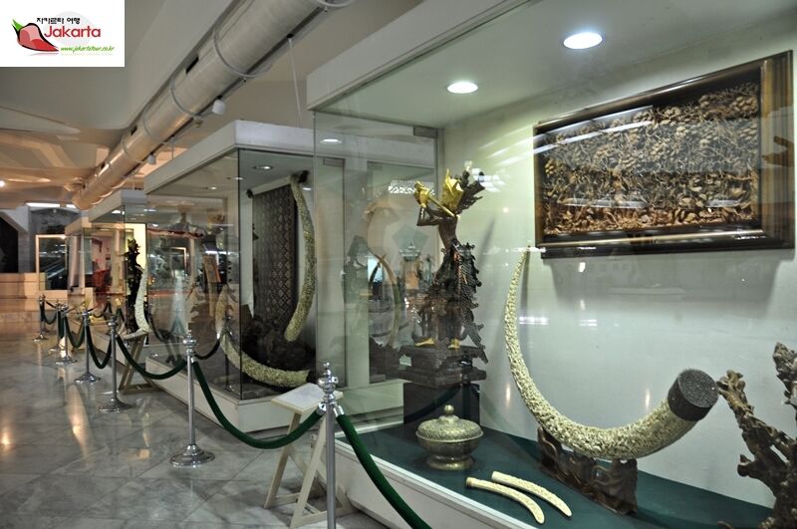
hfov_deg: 67.5
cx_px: 398
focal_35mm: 27
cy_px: 264
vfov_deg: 47.8
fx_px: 597
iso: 200
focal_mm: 18
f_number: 4
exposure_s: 1/3
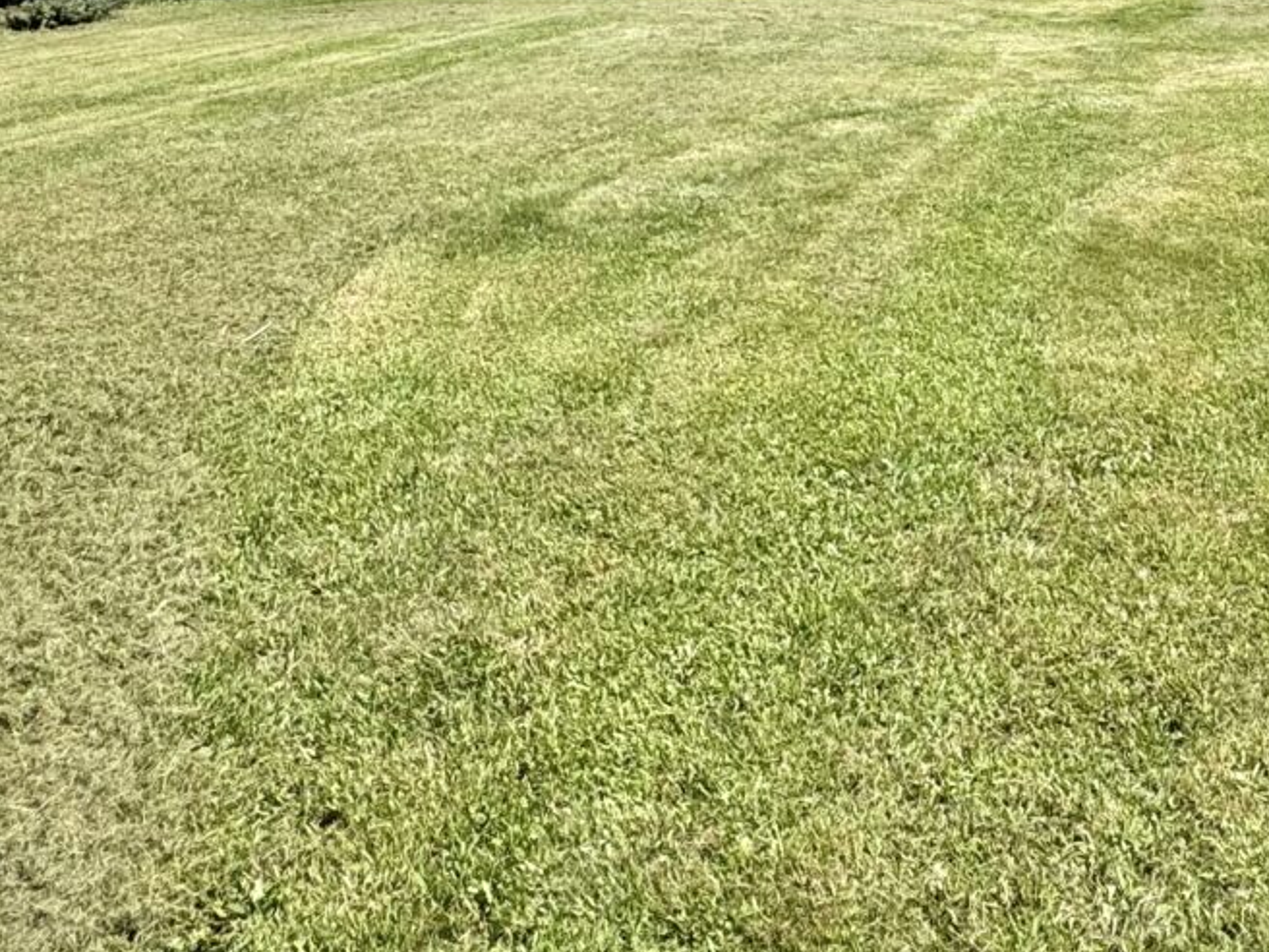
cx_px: 944
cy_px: -118
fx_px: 1503
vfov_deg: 31.0
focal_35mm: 41
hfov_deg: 44.3
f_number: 2.2
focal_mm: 2.22
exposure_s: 1/1600
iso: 50
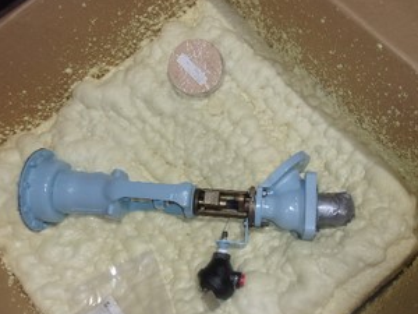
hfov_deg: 51.3
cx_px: 231
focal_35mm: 36
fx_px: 435
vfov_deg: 39.6
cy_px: 181
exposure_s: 1/34
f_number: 3
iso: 160
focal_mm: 4.9
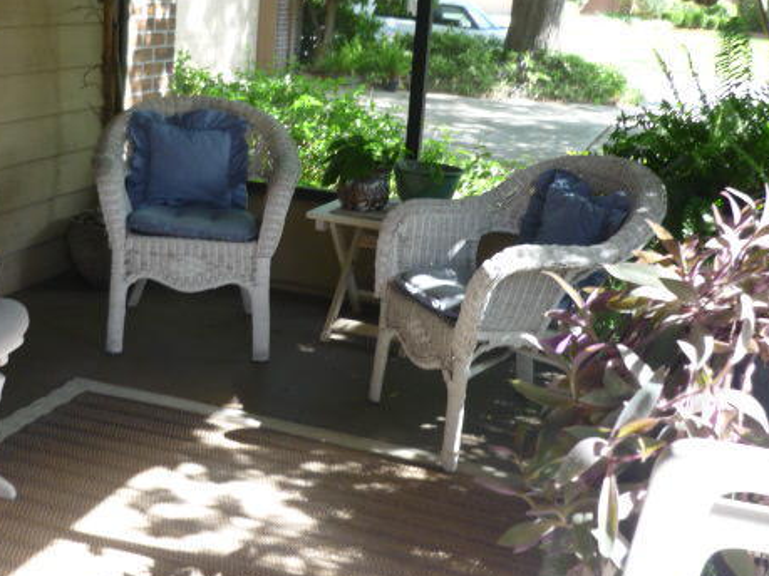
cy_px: 196
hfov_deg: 40.6
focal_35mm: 46
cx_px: 245
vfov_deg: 31.3
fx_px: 1022
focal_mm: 5.5
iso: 100
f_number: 2.8
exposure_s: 1/50
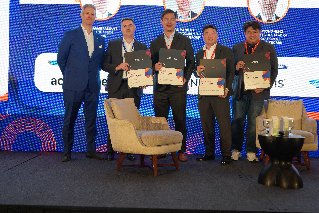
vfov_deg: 31.9
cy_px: 106
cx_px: 160
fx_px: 372
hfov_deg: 46.4
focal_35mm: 42
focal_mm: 42
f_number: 4.5
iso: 1250
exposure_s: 1/160
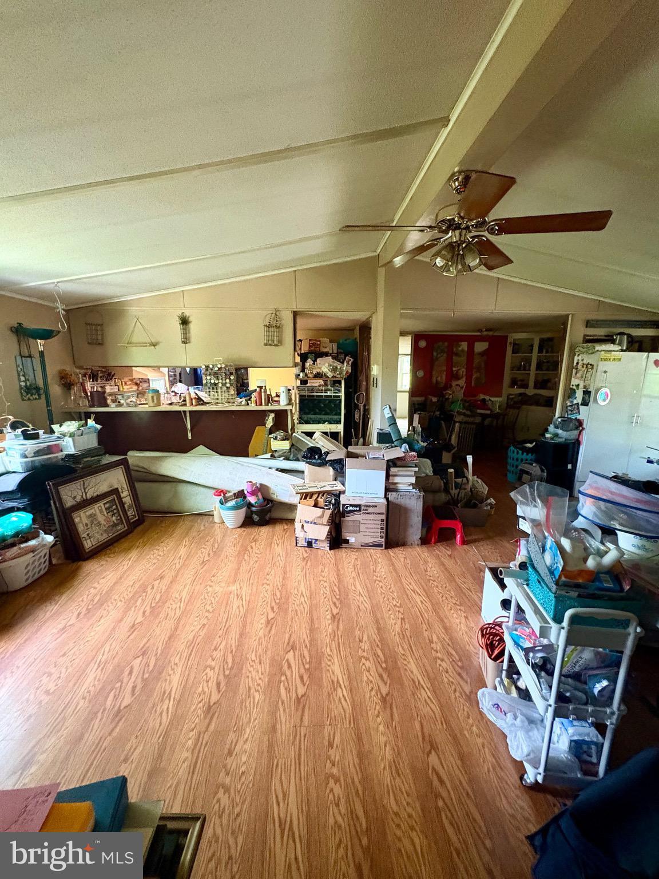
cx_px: 330
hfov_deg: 85.7
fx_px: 355
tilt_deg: -10.6
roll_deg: -1.1
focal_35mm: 14
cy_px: 440
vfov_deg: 102.1
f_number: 2.2
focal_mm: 2.22
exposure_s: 1/48
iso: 800
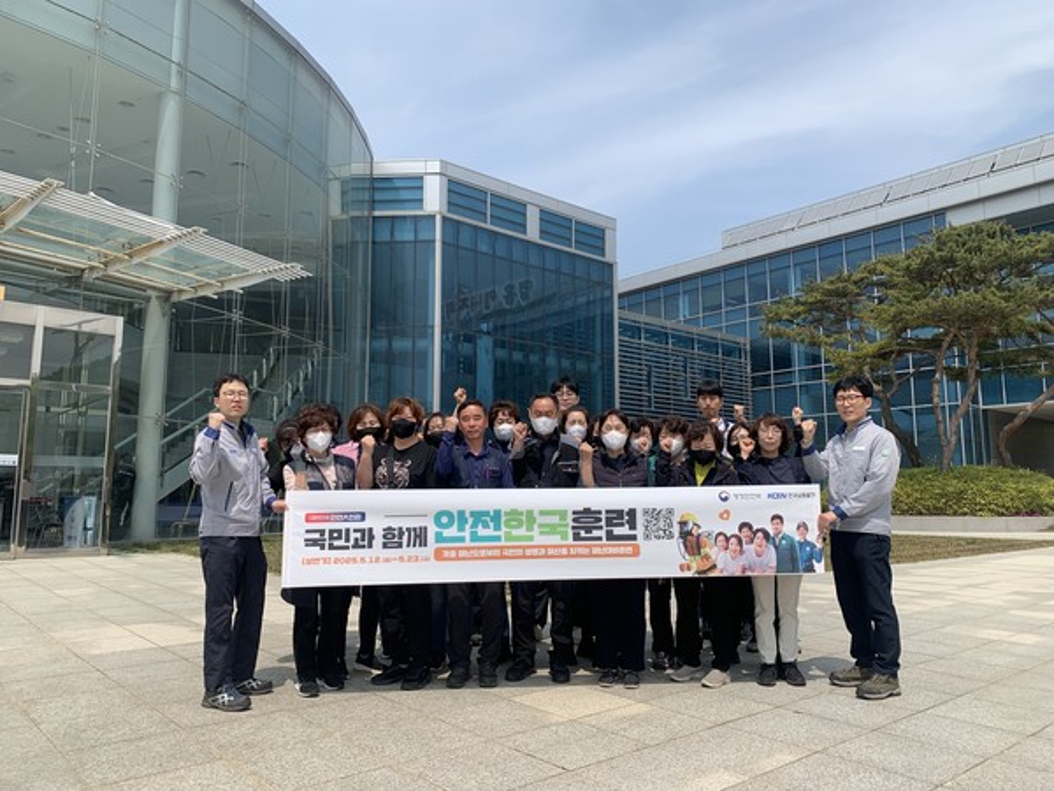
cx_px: 527
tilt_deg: +8.8
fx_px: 792
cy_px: 396
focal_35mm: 26
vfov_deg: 53.1
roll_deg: -0.1
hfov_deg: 67.3
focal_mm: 4.25
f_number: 1.8
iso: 25
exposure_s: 1/2994
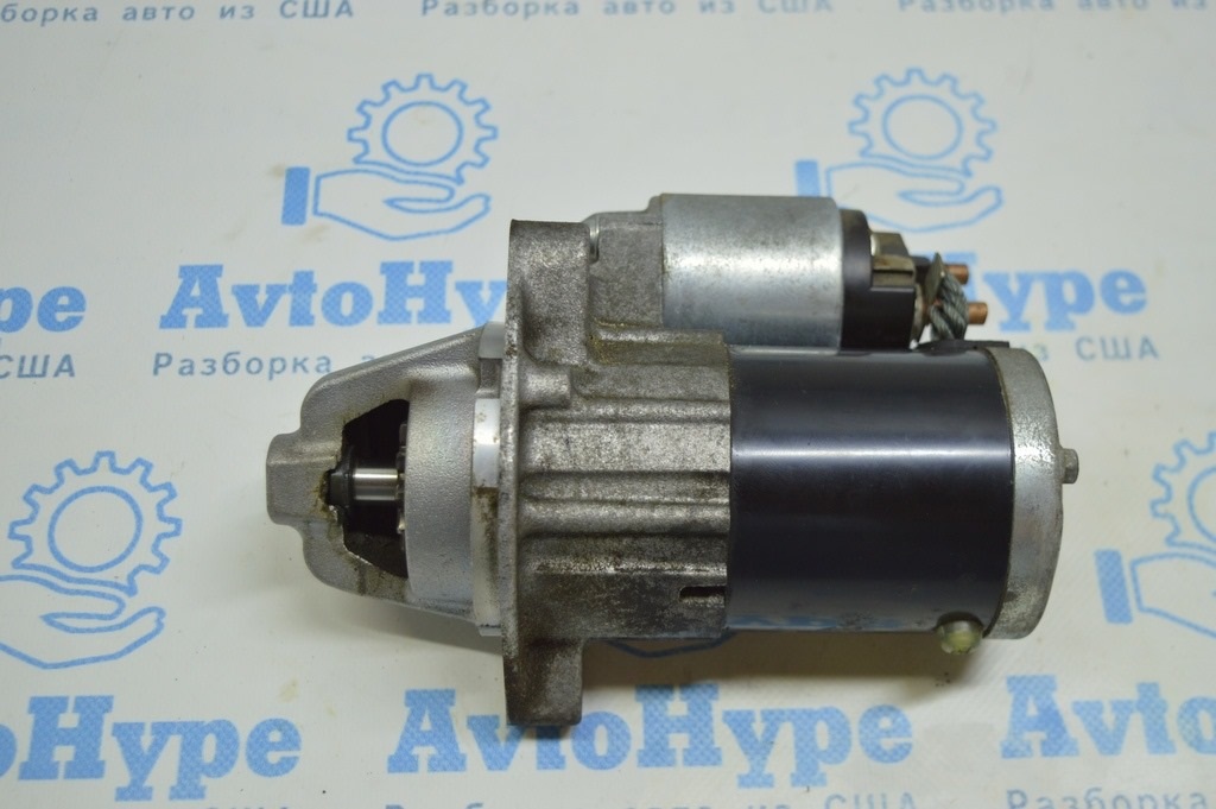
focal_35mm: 46
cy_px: 404
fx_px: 1569
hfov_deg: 42.4
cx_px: 608
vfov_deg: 28.9
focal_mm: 31
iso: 400
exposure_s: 1/60
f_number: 4.2
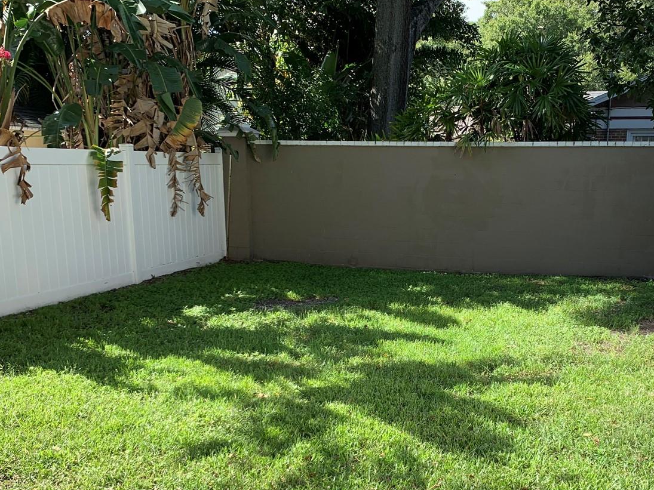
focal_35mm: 38
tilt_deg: -10.0
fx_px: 718
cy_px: 321
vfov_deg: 37.4
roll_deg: -0.7
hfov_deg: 48.3
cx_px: 425
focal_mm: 4.25
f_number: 1.8
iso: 25
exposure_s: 1/597
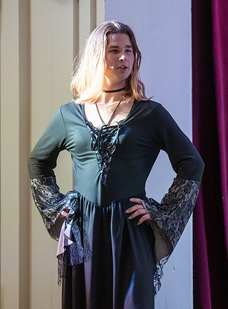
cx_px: 115
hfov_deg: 4.5
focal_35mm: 326
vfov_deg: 6.1
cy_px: 140
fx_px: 2891
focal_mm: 200
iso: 5000
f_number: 2.8
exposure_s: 1/250
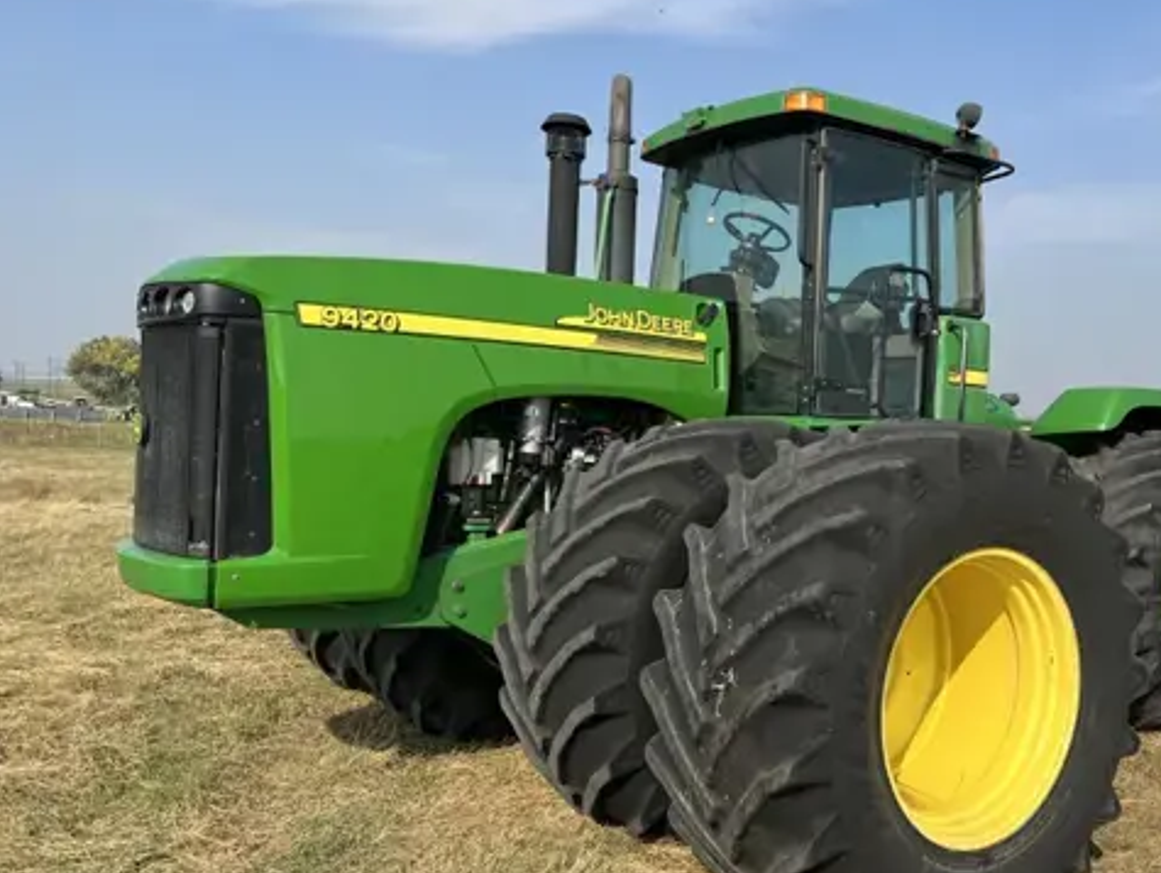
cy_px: 433
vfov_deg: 40.7
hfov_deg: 51.6
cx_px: 780
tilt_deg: -2.1
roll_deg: -2.3
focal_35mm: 35
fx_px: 1175
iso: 50
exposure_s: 1/3704
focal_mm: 5.7
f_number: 1.5
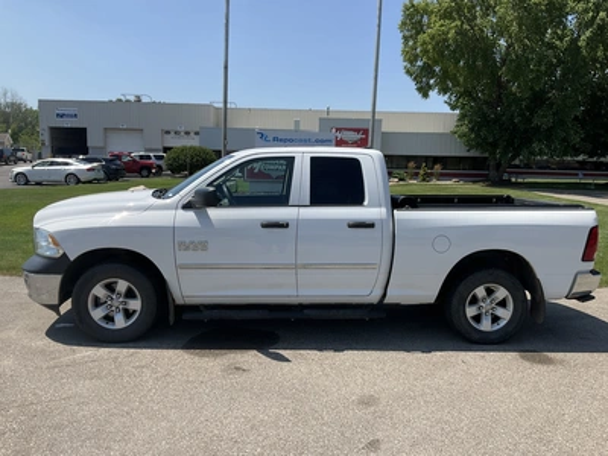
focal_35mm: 29
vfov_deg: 48.2
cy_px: 228
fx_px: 509
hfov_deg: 61.7
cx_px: 304
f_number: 1.8
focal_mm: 3
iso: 25
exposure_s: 1/2058
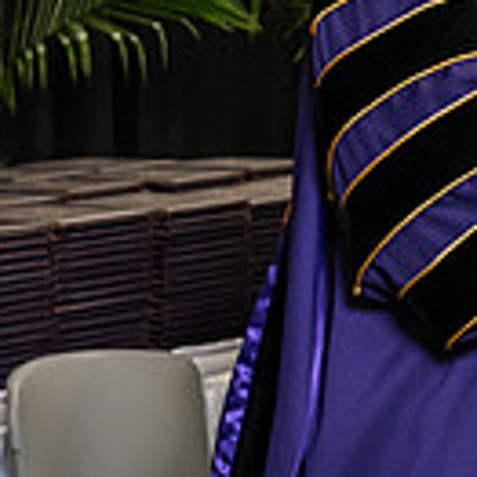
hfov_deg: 6.9
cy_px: 5
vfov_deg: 7.0
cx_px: 714
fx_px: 3882
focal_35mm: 249
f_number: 5
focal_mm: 66
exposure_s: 1/200
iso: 2500
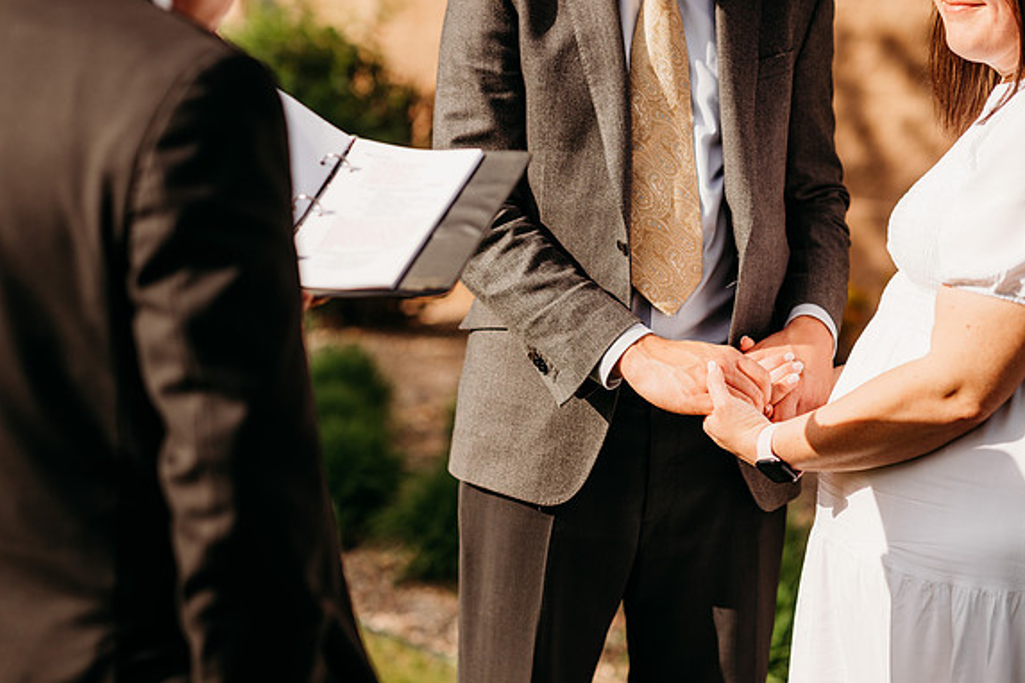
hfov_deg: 23.6
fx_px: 2448
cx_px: 512
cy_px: 342
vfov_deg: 15.9
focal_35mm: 86
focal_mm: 85
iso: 125
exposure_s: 1/4000
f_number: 2.8
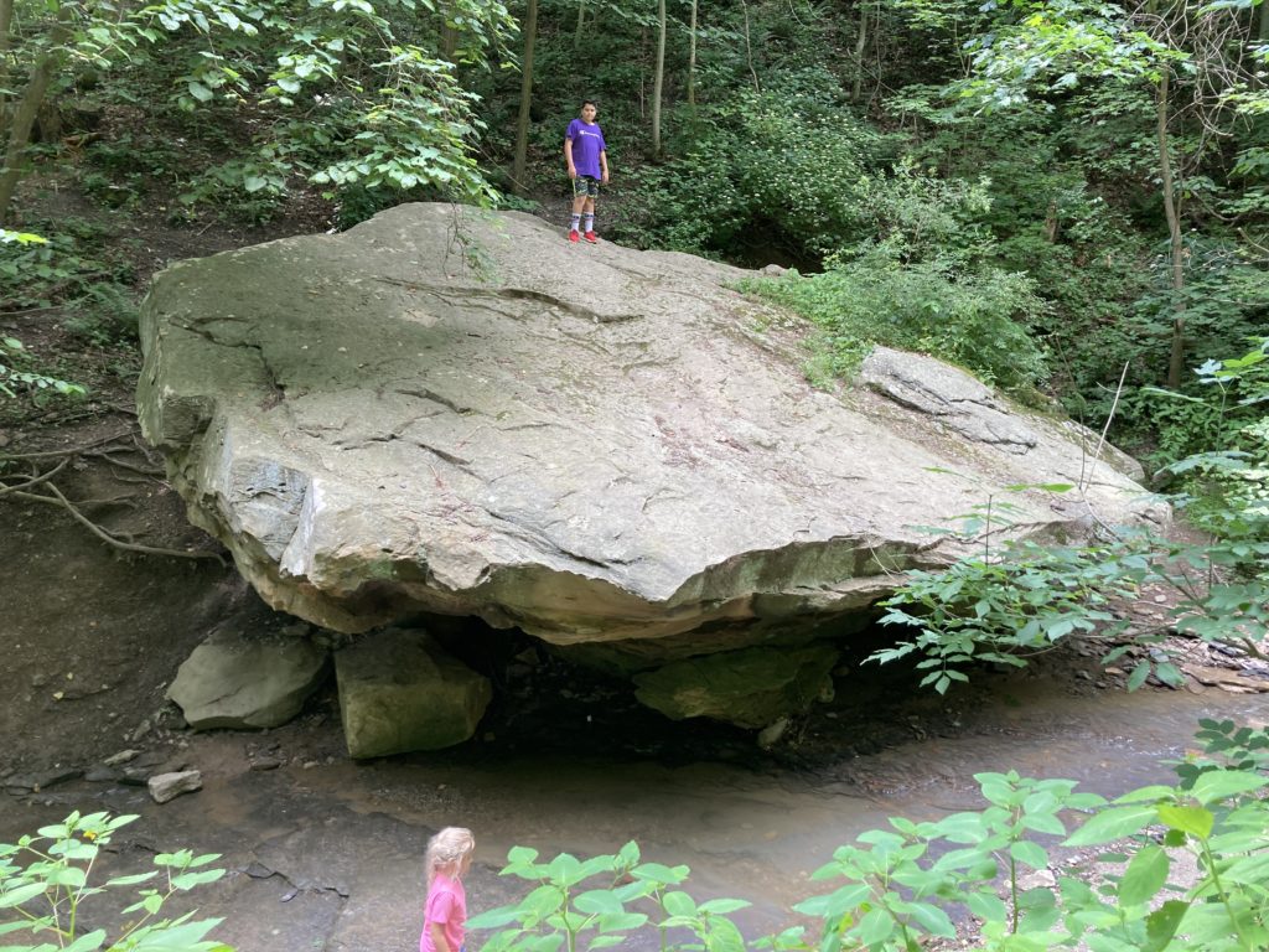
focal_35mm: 28
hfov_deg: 63.4
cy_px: 476
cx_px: 634
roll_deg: +1.9
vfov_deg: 49.7
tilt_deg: -9.0
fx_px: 1026
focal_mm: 3.99
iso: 64
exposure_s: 1/121
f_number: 1.8
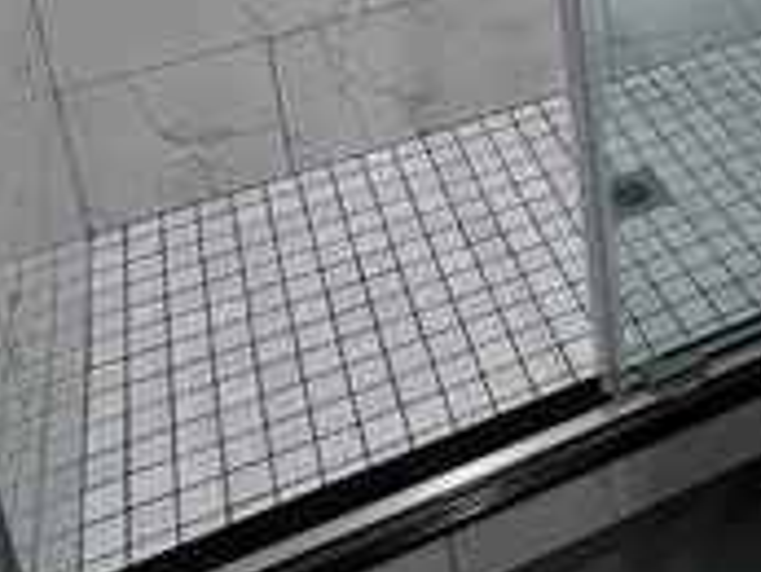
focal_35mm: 50
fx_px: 1100
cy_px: -242
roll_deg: +4.0
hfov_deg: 35.9
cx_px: 680
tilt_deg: -15.7
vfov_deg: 24.1
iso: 250
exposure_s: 1/120
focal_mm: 1.57
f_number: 1.8
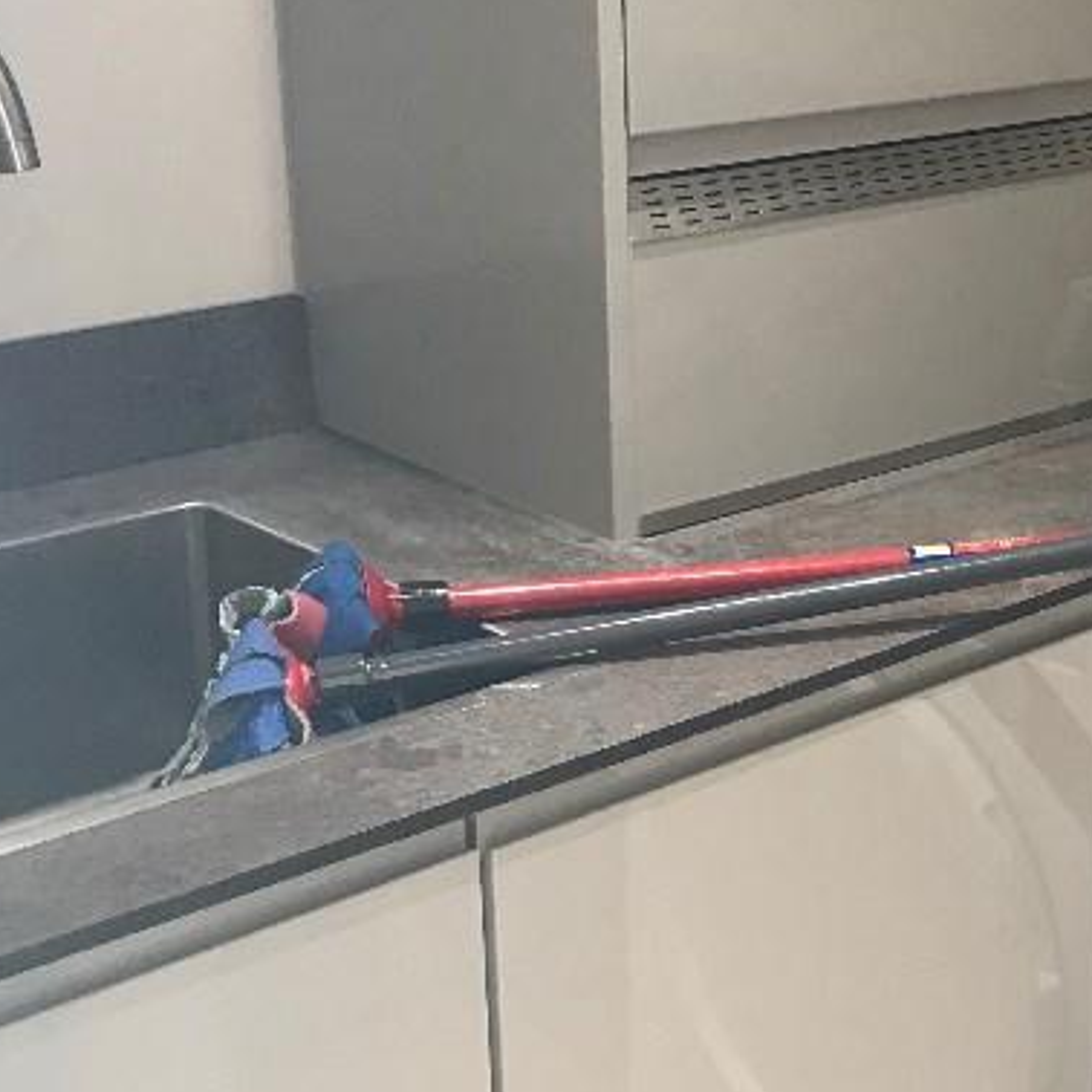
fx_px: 2391
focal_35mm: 67
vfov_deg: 25.7
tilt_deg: -20.1
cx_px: 1156
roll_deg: -2.4
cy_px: 584
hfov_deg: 24.3
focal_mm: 3.99
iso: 40
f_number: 1.8
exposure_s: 1/25
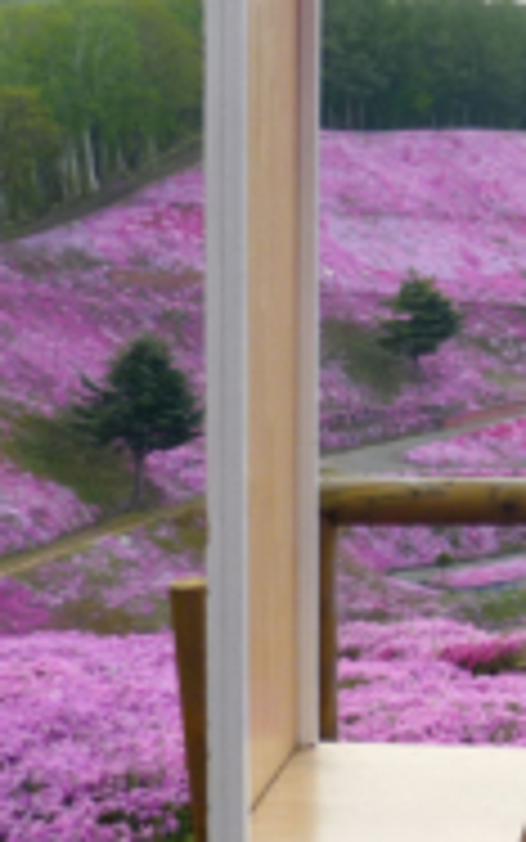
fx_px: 2567
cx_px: 782
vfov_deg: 18.6
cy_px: 297
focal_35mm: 112
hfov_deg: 11.2
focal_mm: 5.5
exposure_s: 1/125
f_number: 8
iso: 100
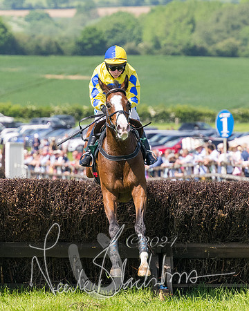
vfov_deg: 4.5
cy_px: 135
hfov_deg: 3.6
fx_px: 3954
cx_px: 175
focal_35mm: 429
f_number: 4
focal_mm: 165
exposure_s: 1/3200
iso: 400
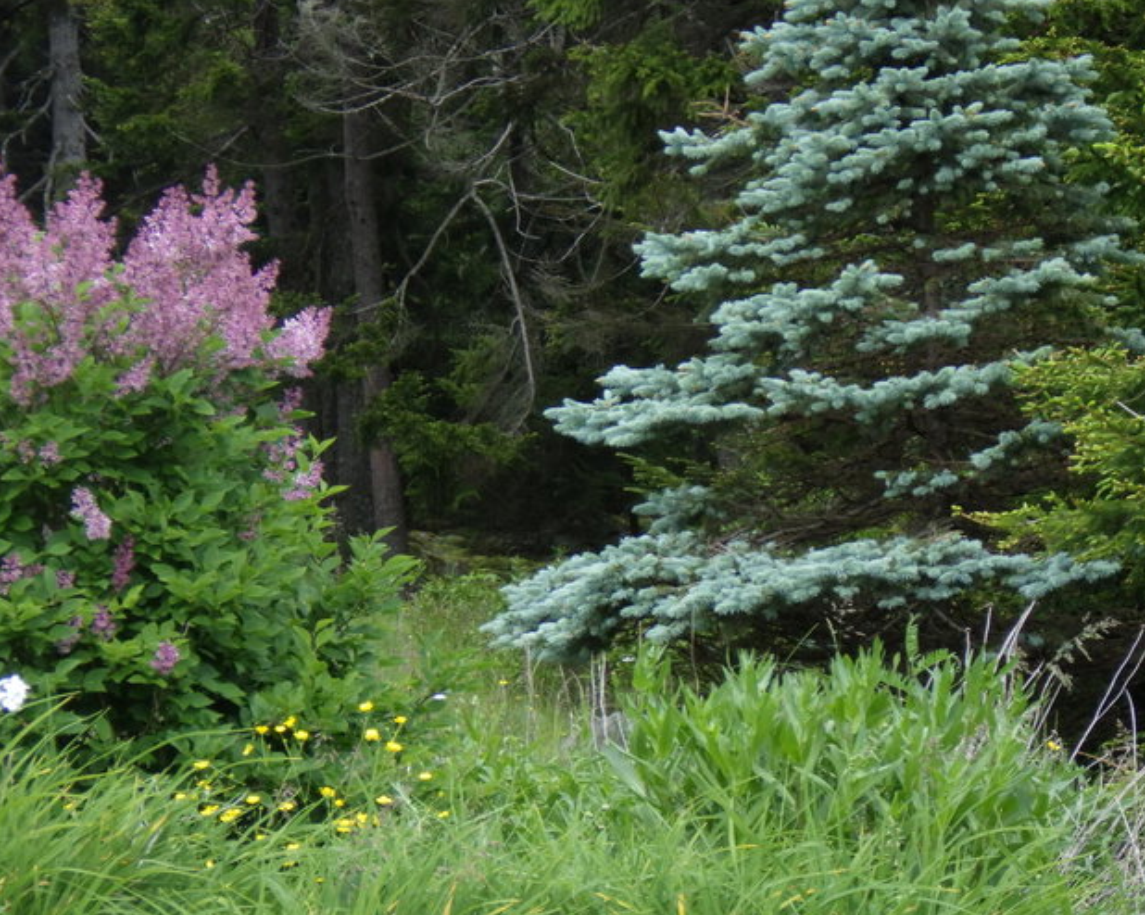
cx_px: 485
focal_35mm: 152
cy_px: 515
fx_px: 5149
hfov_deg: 12.7
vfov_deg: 10.2
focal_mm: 16.7
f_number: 5
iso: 125
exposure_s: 1/160
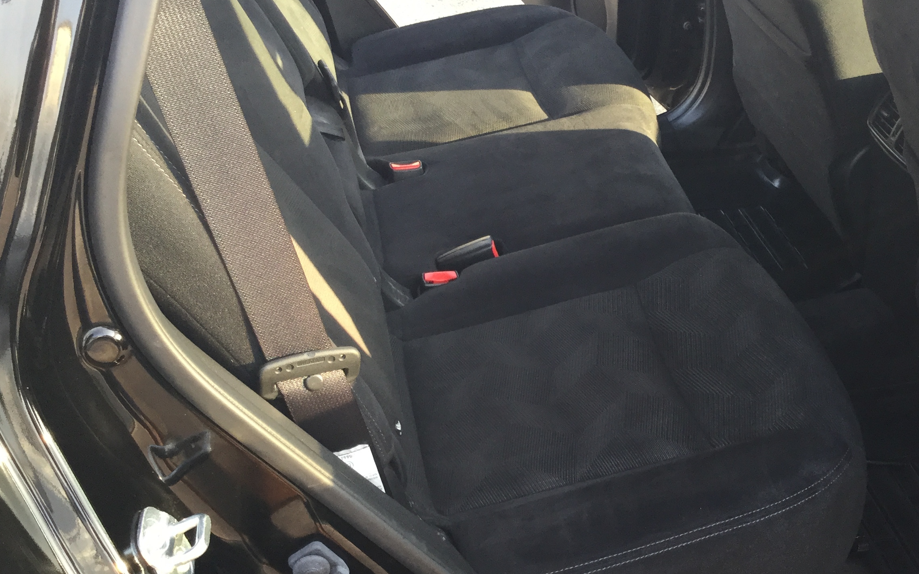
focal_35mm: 47
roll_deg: -3.8
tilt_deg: -37.5
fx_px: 1177
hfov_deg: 42.1
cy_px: 324
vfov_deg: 27.4
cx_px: 613
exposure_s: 1/33
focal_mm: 3.3
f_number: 2.4
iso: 32
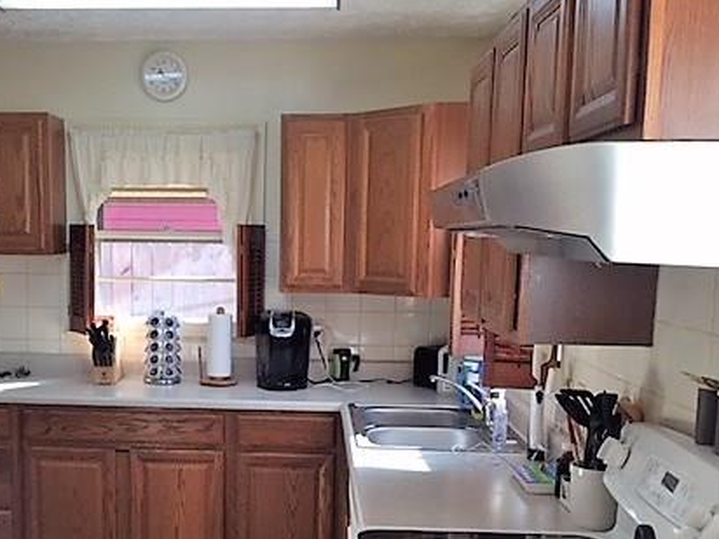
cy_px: 373
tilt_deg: -7.6
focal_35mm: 45
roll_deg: -0.2
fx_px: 935
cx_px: 227
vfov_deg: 31.8
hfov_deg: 41.4
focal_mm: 4.15
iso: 50
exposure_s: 1/120
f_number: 2.2
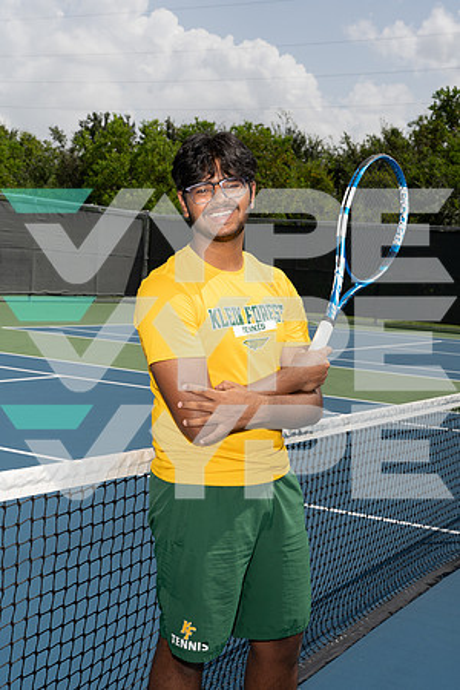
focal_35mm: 52
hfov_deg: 26.0
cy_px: 345
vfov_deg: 38.2
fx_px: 997
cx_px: 230
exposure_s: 1/250
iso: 100
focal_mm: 52
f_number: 11
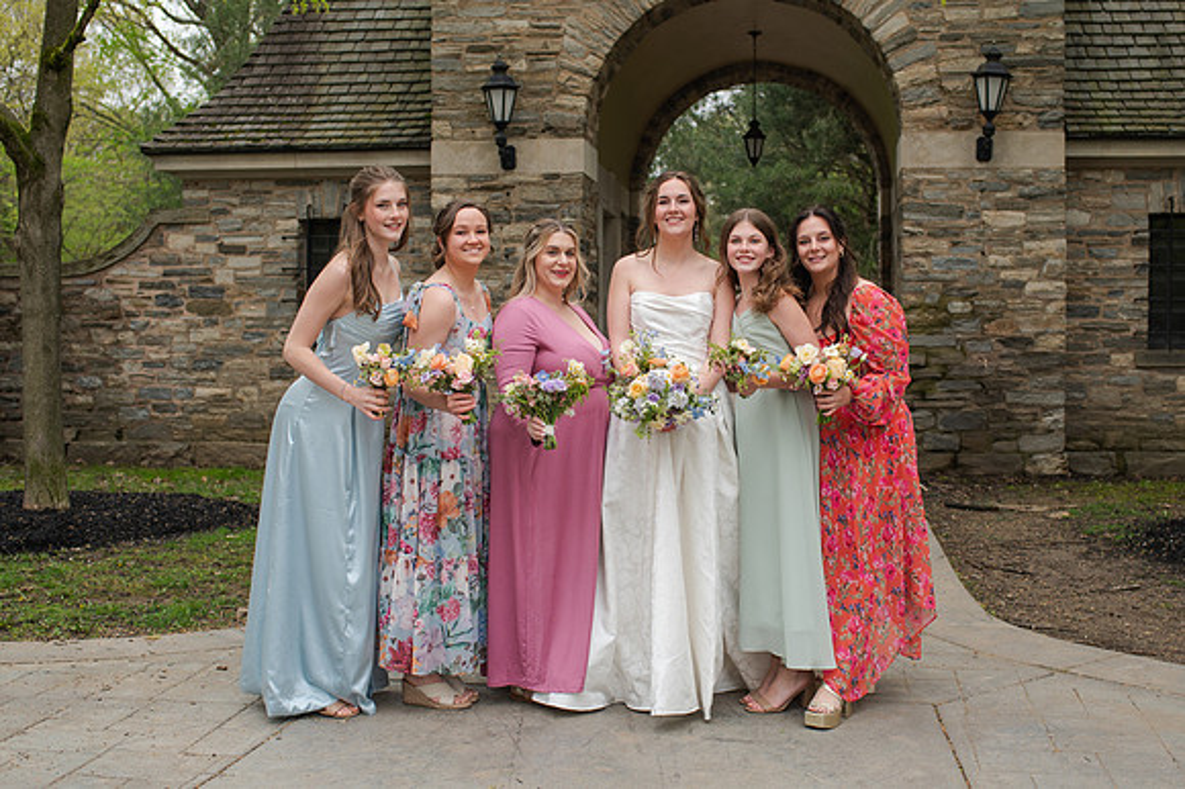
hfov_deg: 44.1
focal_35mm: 44
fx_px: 1460
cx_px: 638
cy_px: 403
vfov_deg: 30.2
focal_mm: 35
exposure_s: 1/320
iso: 125
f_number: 3.2
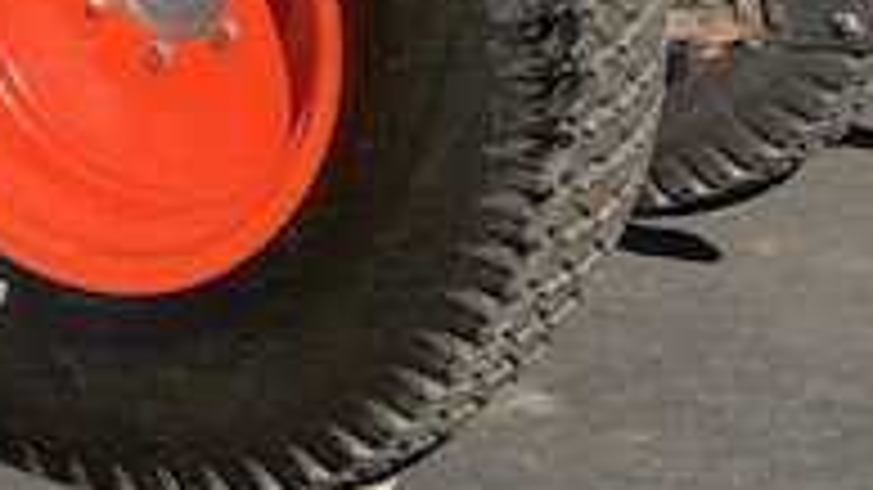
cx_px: -202
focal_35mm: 144
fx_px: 3332
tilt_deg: -3.5
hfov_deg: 14.4
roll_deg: -2.1
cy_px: -625
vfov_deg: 7.9
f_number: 1.8
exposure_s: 1/2146
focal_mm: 6.93
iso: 64
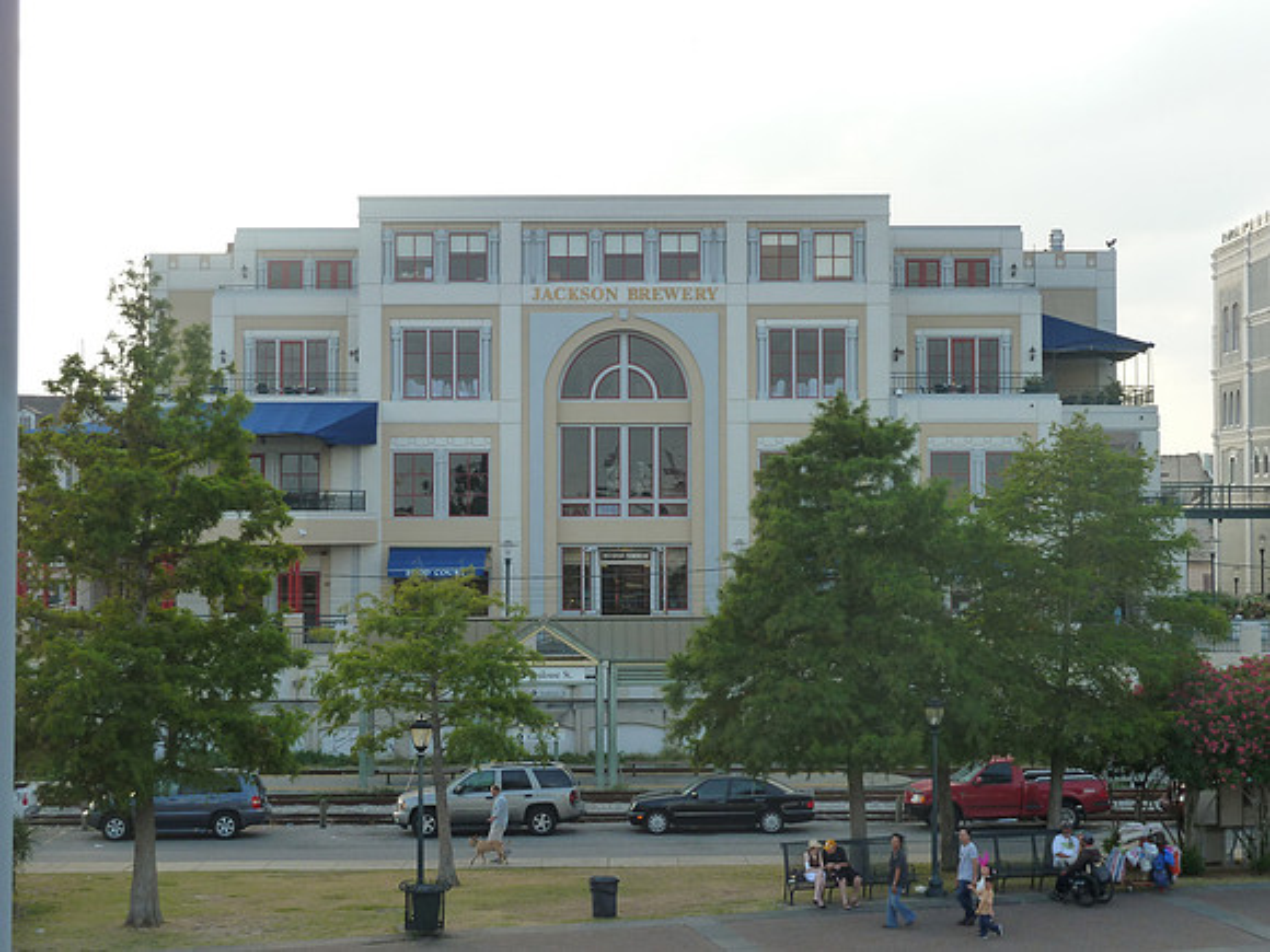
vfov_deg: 21.9
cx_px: 635
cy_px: 476
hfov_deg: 29.0
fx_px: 2458
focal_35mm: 67
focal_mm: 11
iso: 125
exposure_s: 1/160
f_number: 4.1
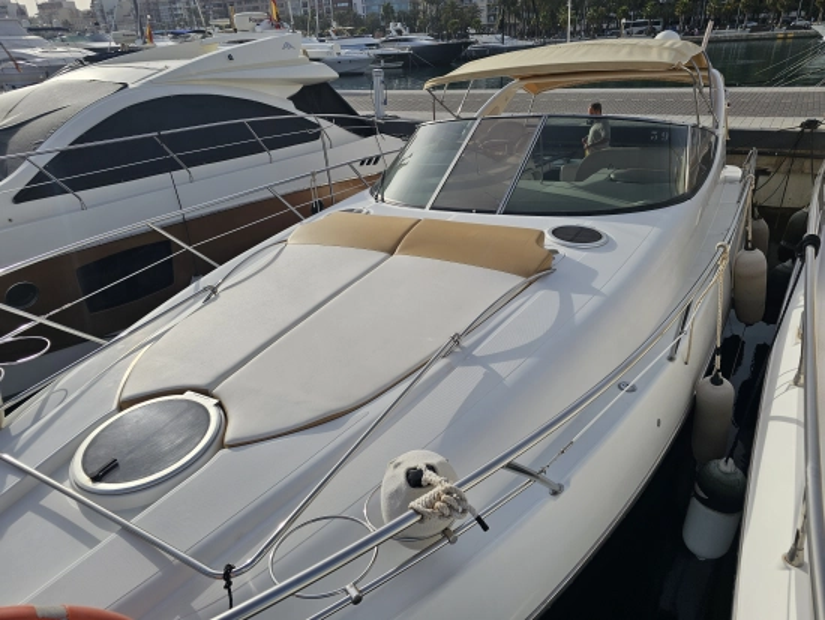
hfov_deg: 73.9
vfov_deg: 58.9
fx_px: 548
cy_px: 310
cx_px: 412
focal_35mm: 23
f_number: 1.7
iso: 10
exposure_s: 1/1047
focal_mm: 6.3
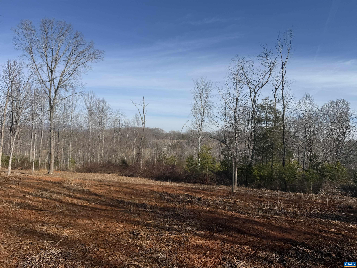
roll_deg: -2.0
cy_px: 134
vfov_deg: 56.8
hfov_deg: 71.6
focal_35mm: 24
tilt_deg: +0.6
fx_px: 248
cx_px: 178
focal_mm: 6.76
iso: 80
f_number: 1.78
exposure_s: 1/9091
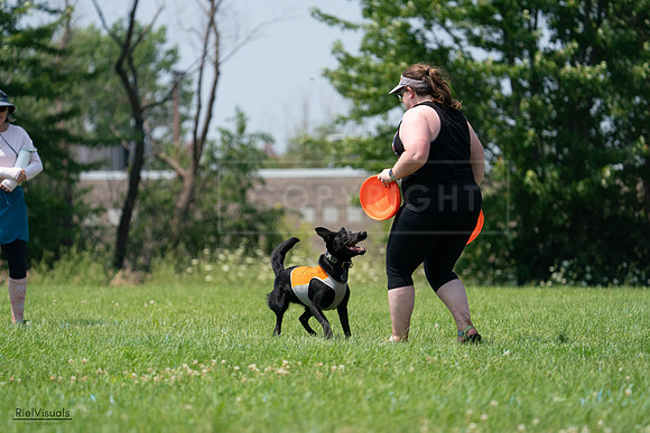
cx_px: 325
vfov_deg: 5.1
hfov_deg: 7.7
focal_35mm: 268
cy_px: 216
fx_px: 4840
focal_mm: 268
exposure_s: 1/4000
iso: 1000
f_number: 5.6
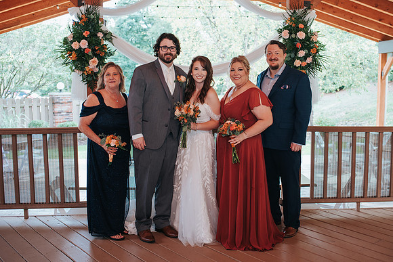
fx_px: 438
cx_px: 222
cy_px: 115
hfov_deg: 48.2
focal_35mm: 40
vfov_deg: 33.3
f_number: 3.2
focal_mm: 35
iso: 320
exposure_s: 1/200
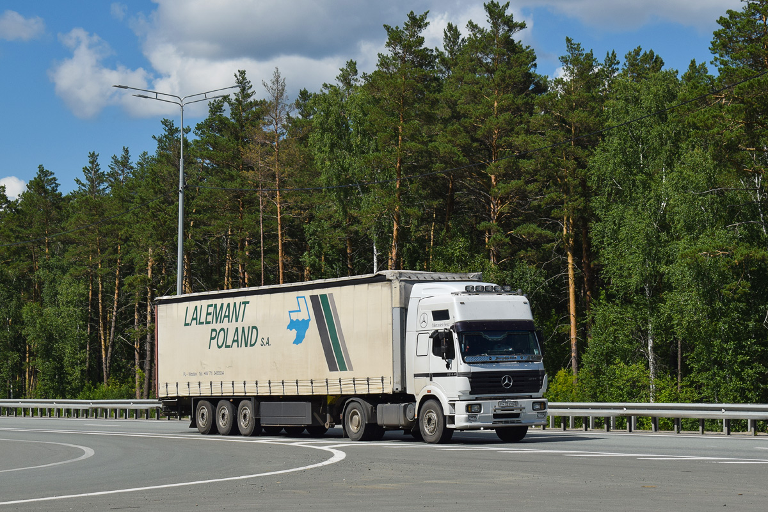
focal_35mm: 82
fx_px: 1760
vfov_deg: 16.6
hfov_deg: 24.6
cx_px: 384
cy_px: 256
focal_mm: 55
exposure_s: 1/1250
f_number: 7.1
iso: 200
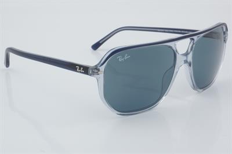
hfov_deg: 27.0
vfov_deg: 18.2
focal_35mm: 75
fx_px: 483
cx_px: 116
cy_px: 77
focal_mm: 50
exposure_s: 1/4
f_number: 32
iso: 100
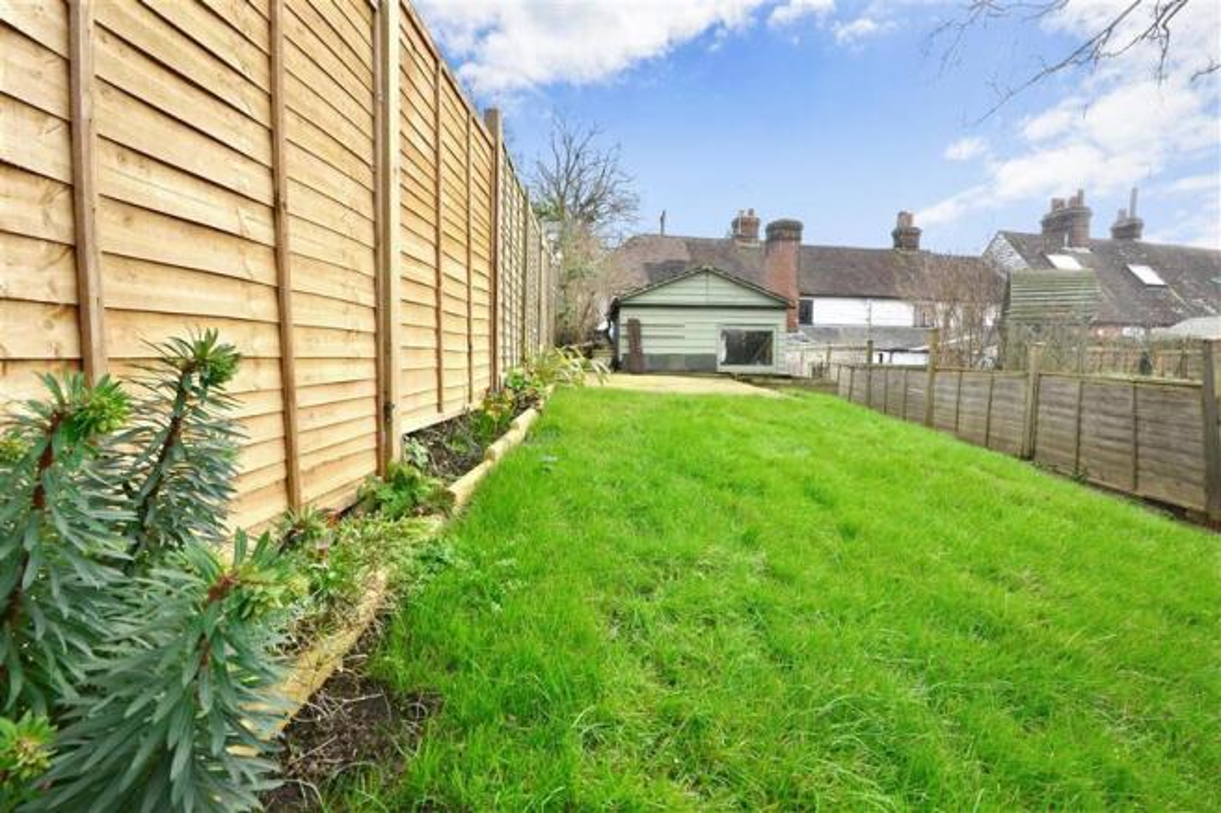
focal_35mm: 15
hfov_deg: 100.4
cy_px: 406
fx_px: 509
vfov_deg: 77.3
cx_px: 610
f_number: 11
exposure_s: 1/80
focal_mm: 10
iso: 400
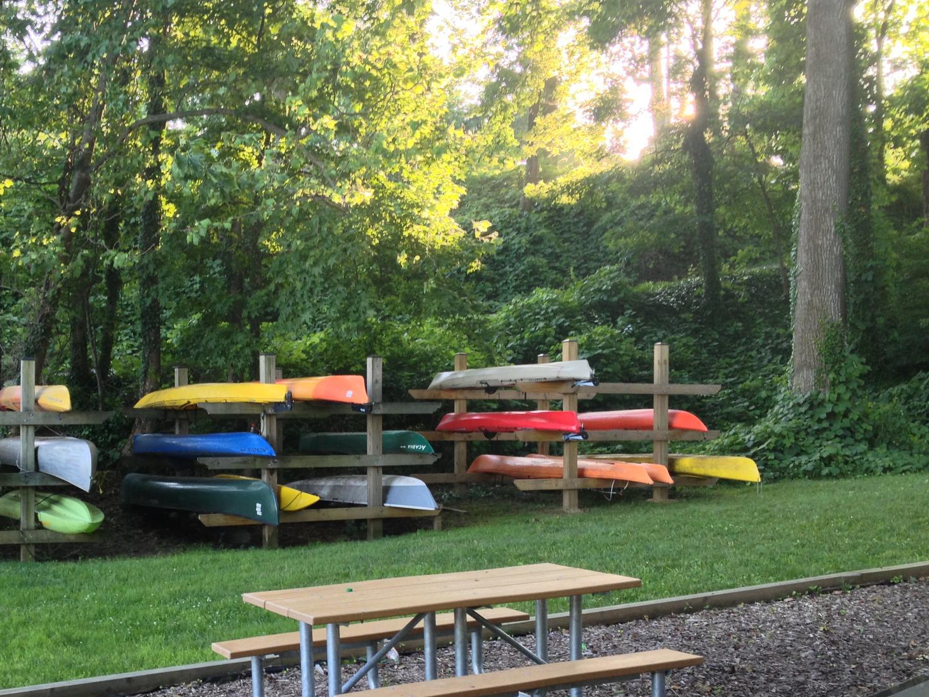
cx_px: 309
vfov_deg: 29.5
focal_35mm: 49
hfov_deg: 38.5
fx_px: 1315
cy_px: 457
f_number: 2.4
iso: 50
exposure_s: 1/30
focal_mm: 4.28
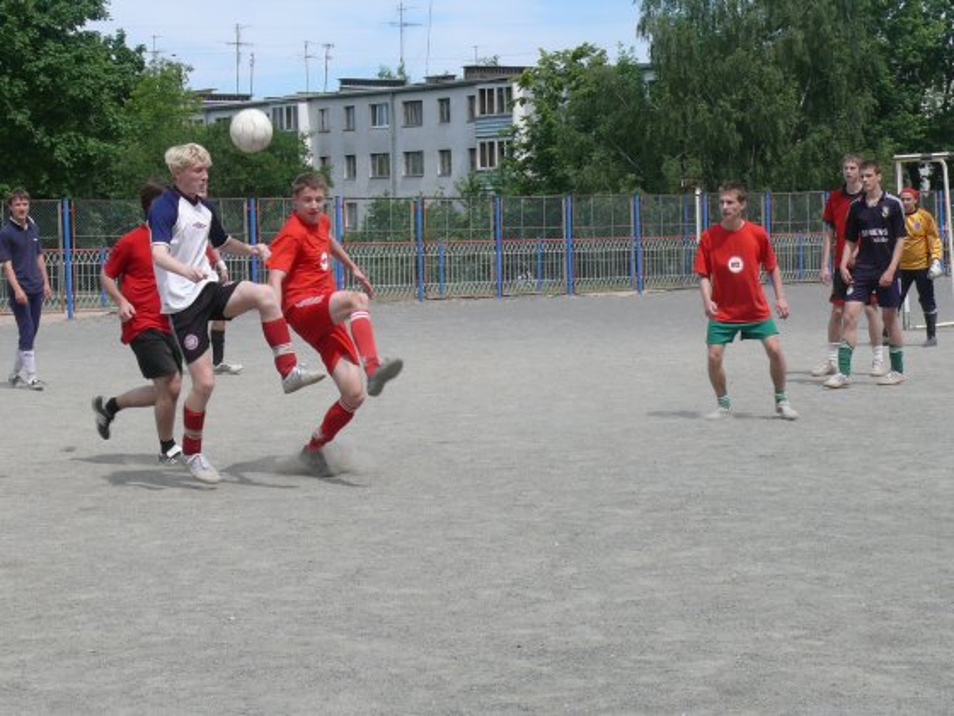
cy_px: 358
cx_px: 477
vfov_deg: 18.2
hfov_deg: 24.1
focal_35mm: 81
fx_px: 2232
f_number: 6.3
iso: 100
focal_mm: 11.9
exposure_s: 1/500
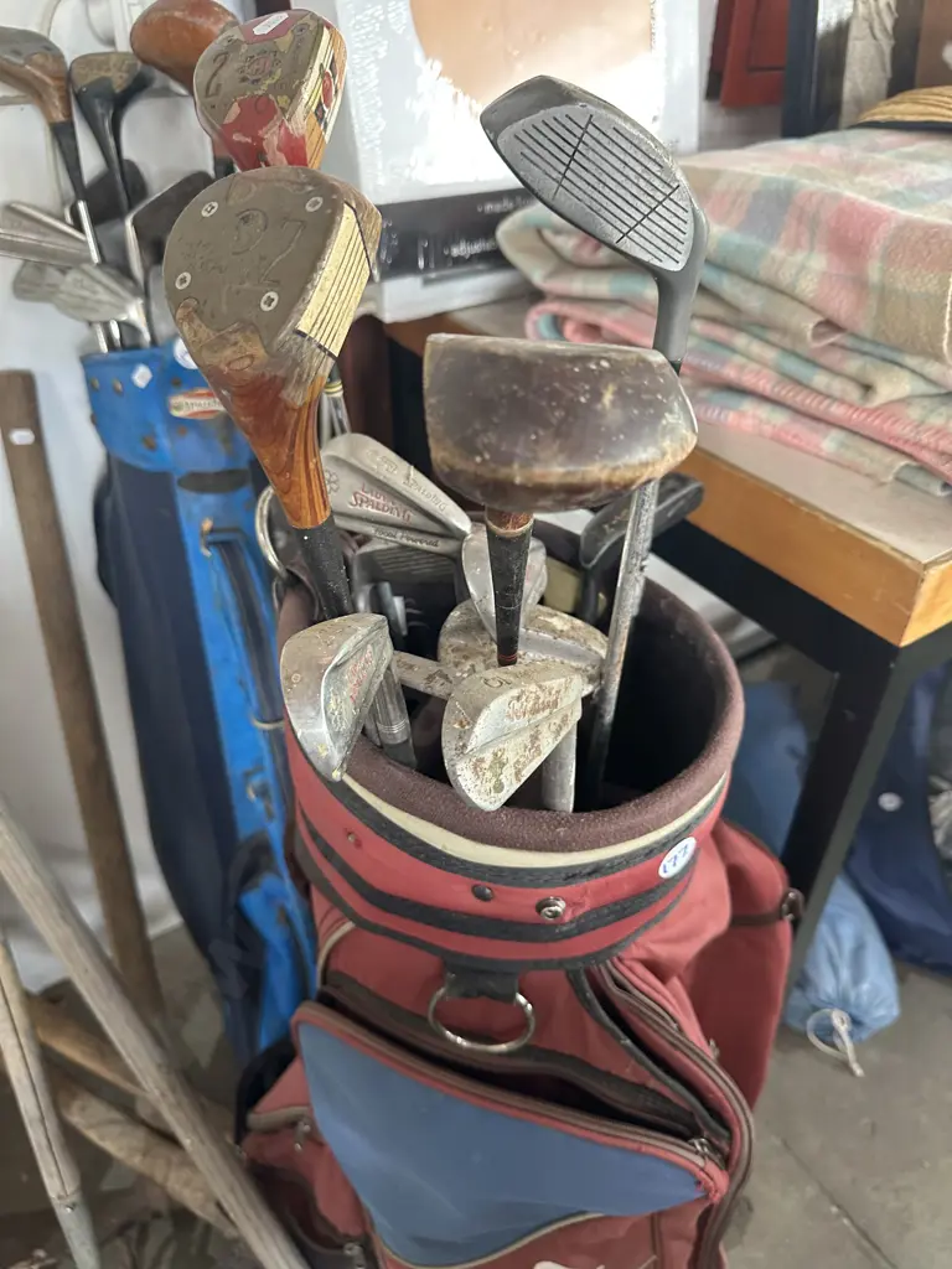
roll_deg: -2.8
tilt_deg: -37.0
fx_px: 880
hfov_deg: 56.8
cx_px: 476
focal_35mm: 24
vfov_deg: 71.6
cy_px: 634
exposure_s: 1/50
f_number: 1.78
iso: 250
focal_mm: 6.86
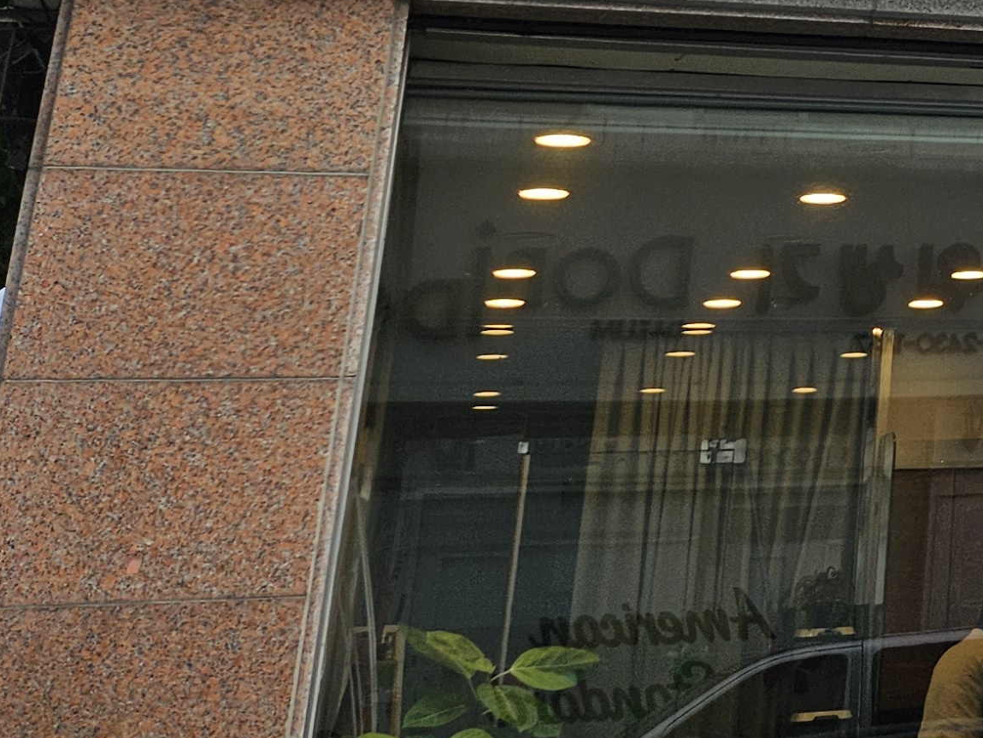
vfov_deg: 17.0
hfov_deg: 20.3
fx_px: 2272
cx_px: 1543
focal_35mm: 80
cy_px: -315
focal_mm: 5.4
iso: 25
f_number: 1.8
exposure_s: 1/375
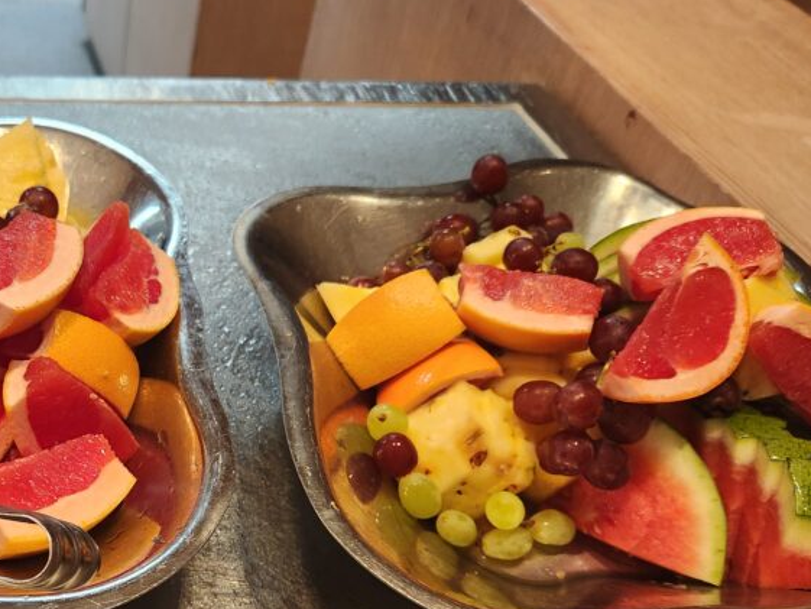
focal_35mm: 42
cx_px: 152
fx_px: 984
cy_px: 417
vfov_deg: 34.0
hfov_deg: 42.6
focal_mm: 5.4
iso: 250
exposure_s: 1/180
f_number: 1.8
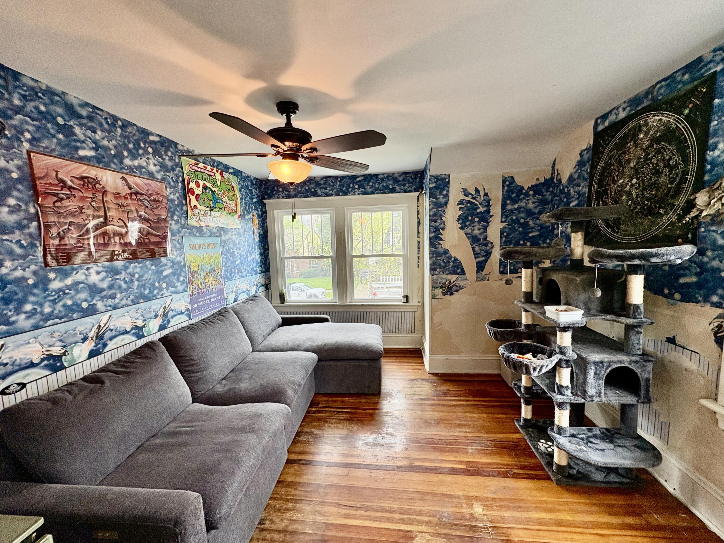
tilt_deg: -5.4
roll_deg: +1.8
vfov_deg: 85.7
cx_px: 362
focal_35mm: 14
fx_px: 293
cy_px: 272
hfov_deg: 102.1
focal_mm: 2.22
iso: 125
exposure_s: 1/120
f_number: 2.2
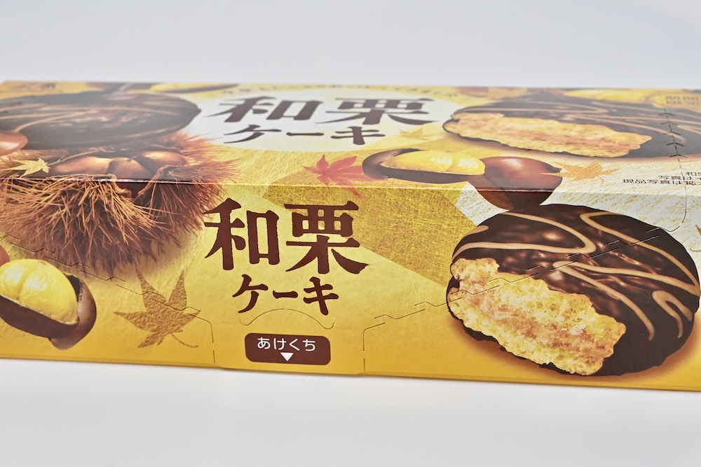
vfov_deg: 22.6
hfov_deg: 33.4
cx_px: 350
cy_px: 234
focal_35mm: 60
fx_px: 1168
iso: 6400
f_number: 14
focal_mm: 60
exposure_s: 1/250
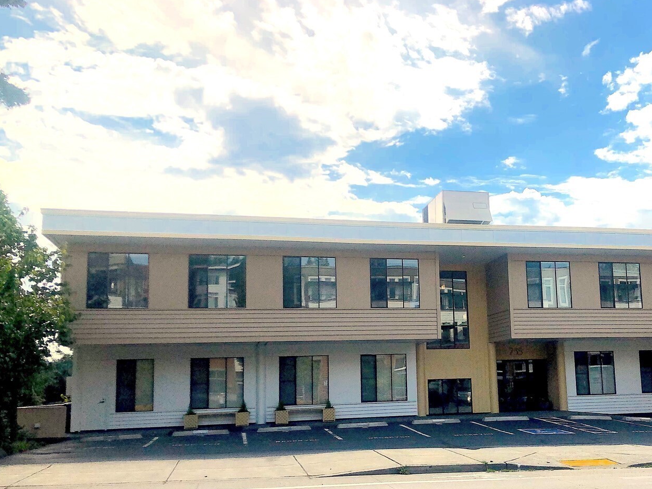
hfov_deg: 50.8
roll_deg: +3.2
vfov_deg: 39.4
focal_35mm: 36
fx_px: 678
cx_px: 409
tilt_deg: +7.2
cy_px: 301
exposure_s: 1/4878
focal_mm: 4
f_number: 1.8
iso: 20
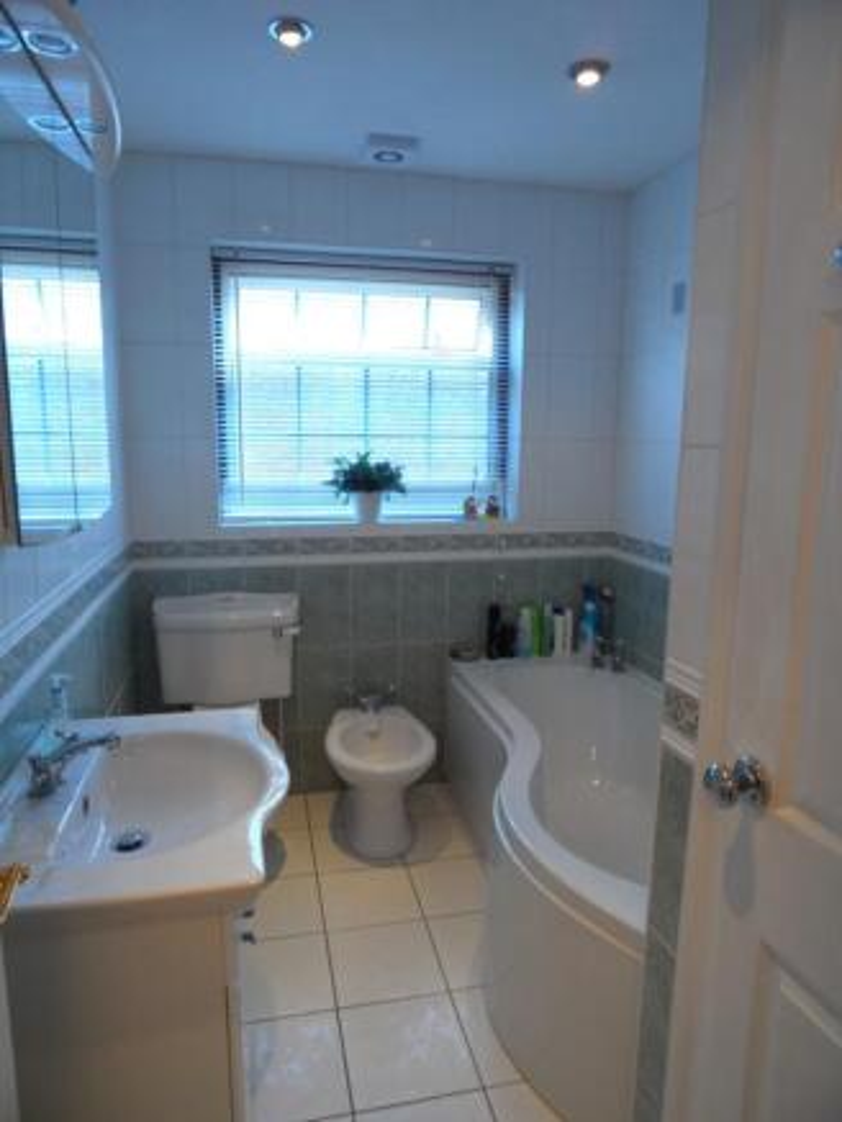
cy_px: 561
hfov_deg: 63.5
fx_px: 681
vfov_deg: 79.0
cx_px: 421
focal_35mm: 21
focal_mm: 3.6
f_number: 3.4
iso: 100
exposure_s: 1/15
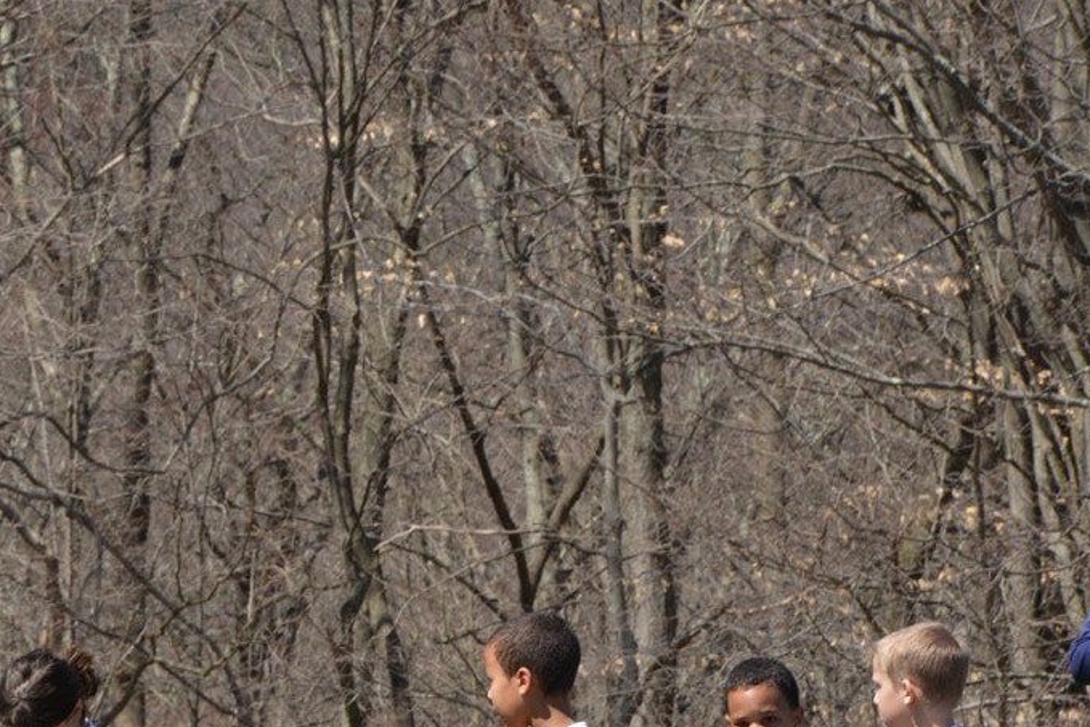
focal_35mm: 471
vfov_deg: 2.9
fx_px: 14263
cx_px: -132
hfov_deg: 4.4
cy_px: 762
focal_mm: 200
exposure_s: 1/125
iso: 500
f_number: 22
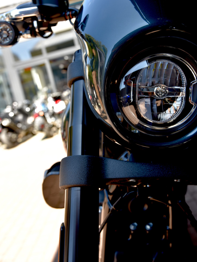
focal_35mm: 39
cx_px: 99
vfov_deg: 47.8
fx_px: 296
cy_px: 122
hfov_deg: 36.8
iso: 100
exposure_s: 1/100
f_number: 5
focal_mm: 36
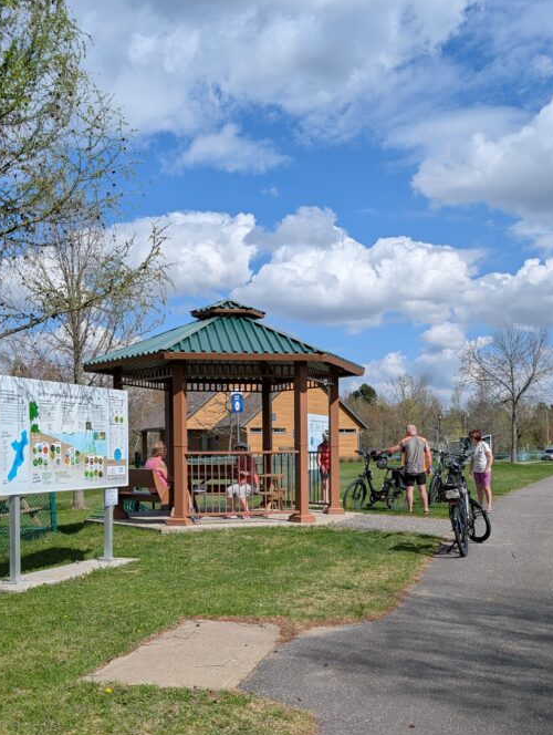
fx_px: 786
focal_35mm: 37
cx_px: 293
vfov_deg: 49.6
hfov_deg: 38.7
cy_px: 456
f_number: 1.68
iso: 20
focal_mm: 6.9
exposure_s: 1/1845
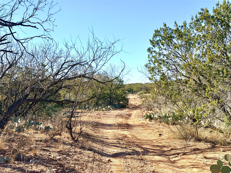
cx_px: 116
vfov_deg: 30.3
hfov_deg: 39.7
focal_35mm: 48
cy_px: 86
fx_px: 320
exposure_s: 1/4587
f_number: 1.78
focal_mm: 6.76
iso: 64
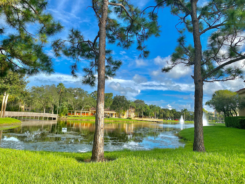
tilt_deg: +9.6
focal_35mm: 26
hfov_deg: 67.3
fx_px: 184
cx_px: 122
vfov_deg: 53.1
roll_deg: -3.8
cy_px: 92
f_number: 1.8
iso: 32
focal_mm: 4.25
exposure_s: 1/2028
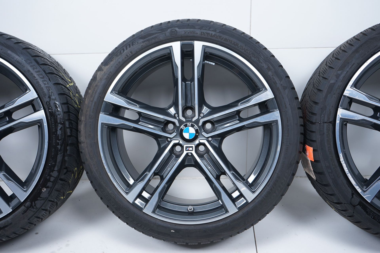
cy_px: 126
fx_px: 411
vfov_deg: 34.2
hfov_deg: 49.6
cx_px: 190
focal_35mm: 39
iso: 250
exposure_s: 1/100
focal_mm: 39
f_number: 7.1
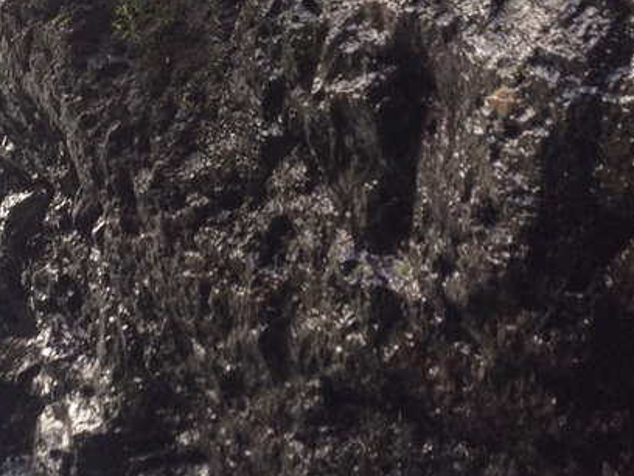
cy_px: 148
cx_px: 73
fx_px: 1886
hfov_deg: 18.8
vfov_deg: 14.3
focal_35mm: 103
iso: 50
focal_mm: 4.28
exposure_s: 1/120
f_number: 2.4
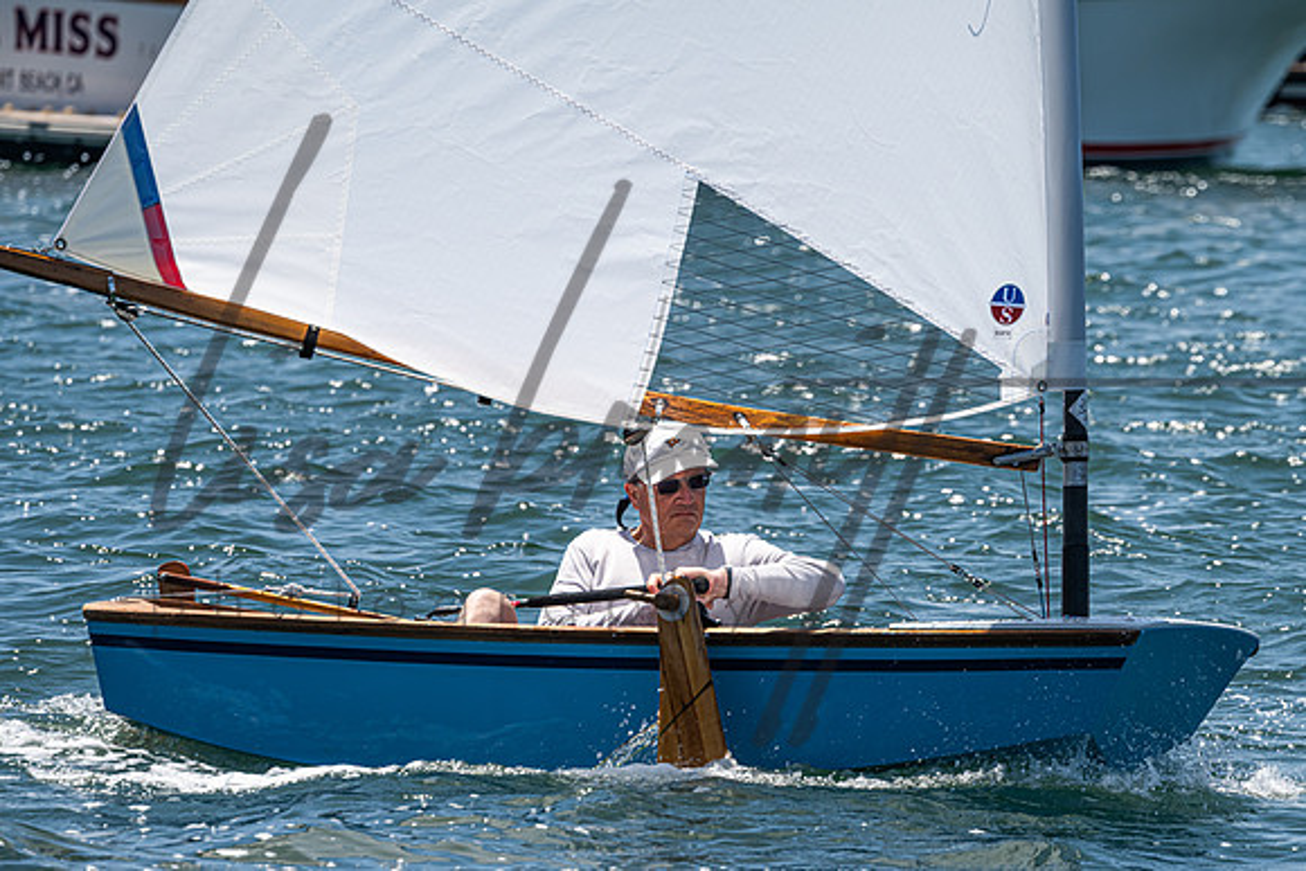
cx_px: 713
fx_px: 15837
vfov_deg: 3.2
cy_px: 475
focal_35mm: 436
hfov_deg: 4.7
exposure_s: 1/640
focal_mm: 400
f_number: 11
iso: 400
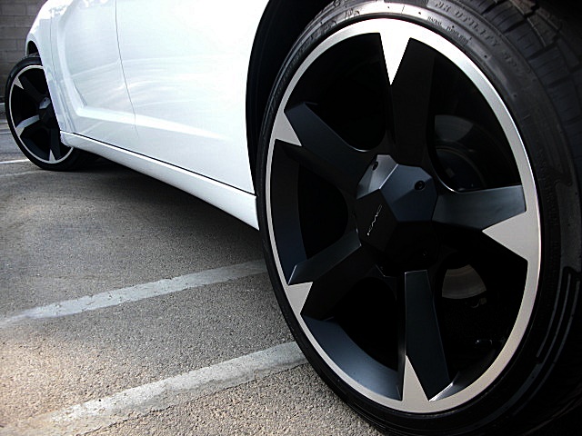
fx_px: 605
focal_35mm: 36
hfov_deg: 51.4
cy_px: 218
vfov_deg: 39.7
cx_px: 291
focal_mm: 6.3
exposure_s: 1/125
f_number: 2.8
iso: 50
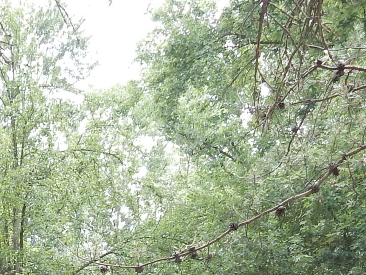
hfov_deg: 22.3
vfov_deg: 16.2
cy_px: 397
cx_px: -12
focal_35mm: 84
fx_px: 888
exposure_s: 1/200
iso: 125
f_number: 3
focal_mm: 4
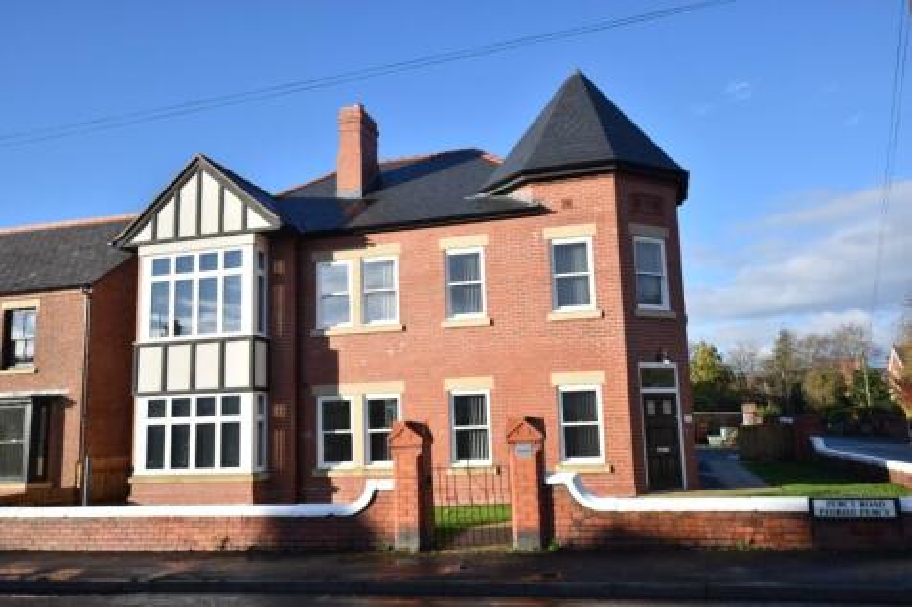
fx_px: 760
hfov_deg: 61.9
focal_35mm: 30
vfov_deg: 43.6
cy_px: 304
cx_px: 456
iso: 100
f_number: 3.5
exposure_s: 1/640
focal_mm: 20
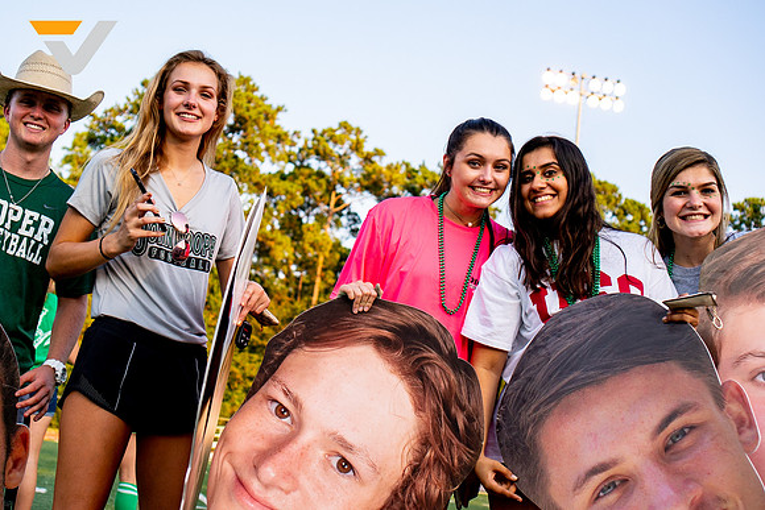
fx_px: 1105
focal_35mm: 52
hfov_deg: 38.2
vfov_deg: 26.0
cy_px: 255
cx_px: 382
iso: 400
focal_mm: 35
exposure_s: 1/1500
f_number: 3.5
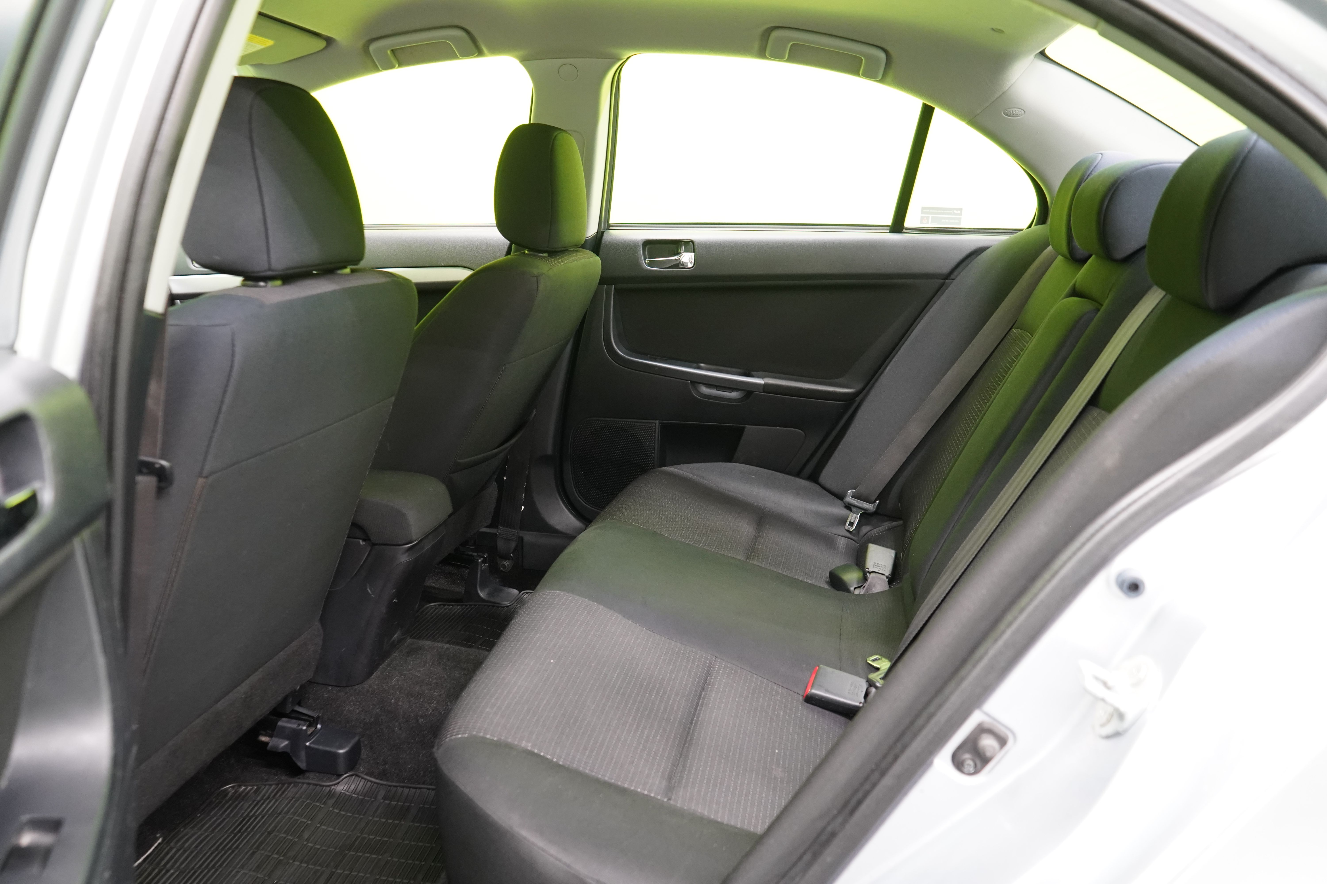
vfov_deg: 46.4
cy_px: 442
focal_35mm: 28
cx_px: 664
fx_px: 1032
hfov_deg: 65.5
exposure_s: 1/20
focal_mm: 28
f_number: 5
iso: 3200
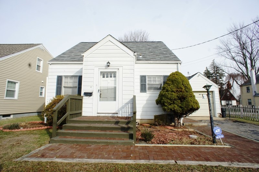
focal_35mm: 24
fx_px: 173
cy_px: 86
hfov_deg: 73.8
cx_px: 130
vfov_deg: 53.1
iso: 200
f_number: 11
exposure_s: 1/160
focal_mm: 16
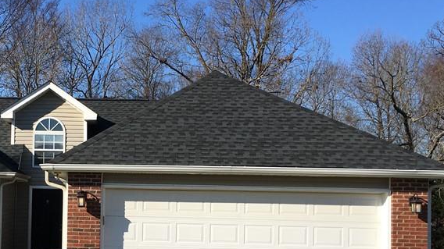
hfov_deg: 35.2
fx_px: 671
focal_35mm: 57
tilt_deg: +2.6
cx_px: 74
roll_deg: -1.3
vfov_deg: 20.9
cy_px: 190
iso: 25
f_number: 2.2
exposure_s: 1/1748
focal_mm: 4.15
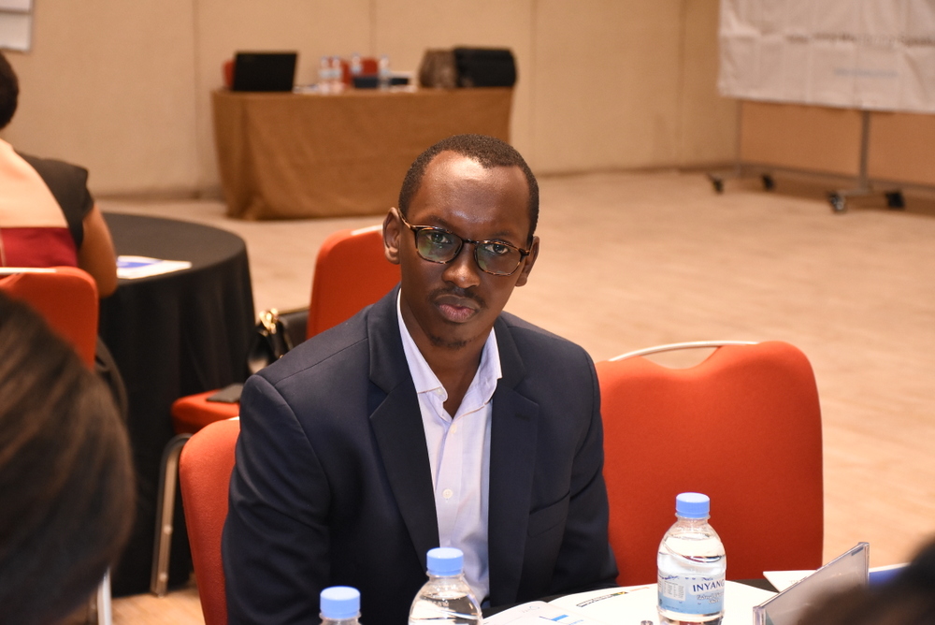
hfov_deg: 24.2
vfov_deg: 16.3
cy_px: 312
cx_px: 468
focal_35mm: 84
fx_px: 2183
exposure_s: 1/80
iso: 2000
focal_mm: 56
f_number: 4.8
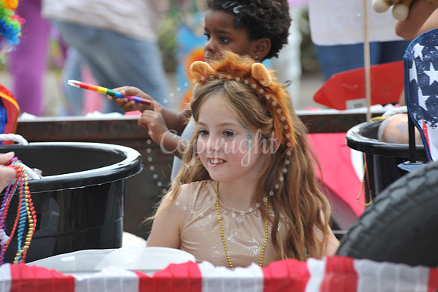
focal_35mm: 200
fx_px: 2432
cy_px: 146
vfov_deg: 6.9
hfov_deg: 10.3
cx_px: 219
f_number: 6.3
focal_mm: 200
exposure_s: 1/80
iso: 250
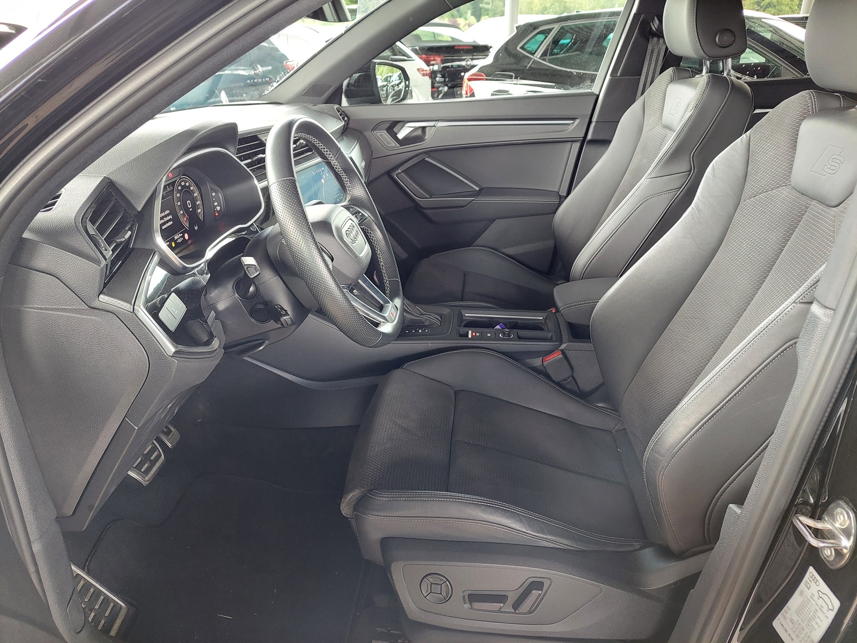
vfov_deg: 56.8
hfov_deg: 71.6
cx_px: 428
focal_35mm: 24
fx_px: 594
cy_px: 322
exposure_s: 1/60
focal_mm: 5.23
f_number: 1.8
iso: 500
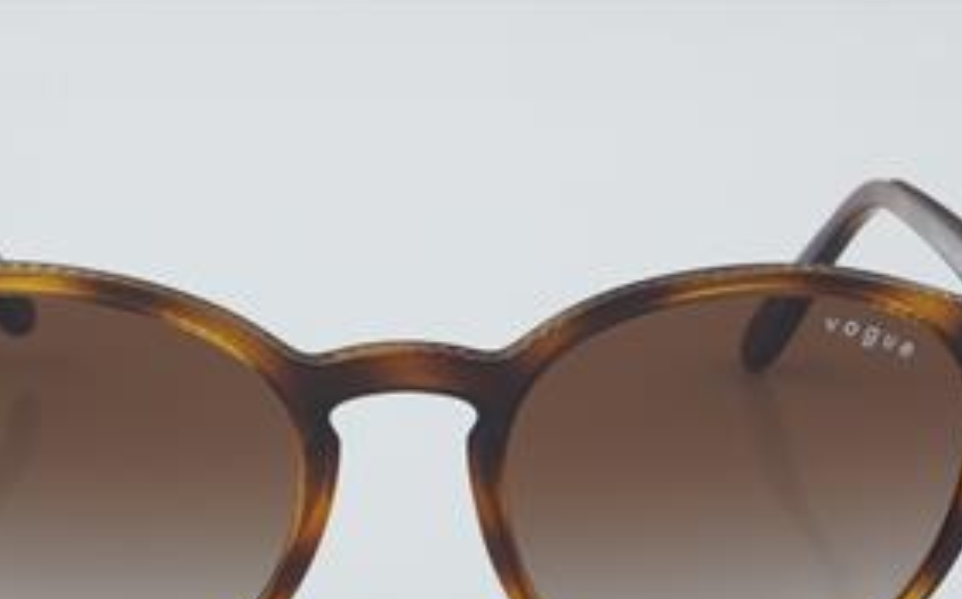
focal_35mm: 120
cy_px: 445
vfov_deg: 10.9
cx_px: 397
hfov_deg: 17.4
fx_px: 3136
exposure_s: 1/4
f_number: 32
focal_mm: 55
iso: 100
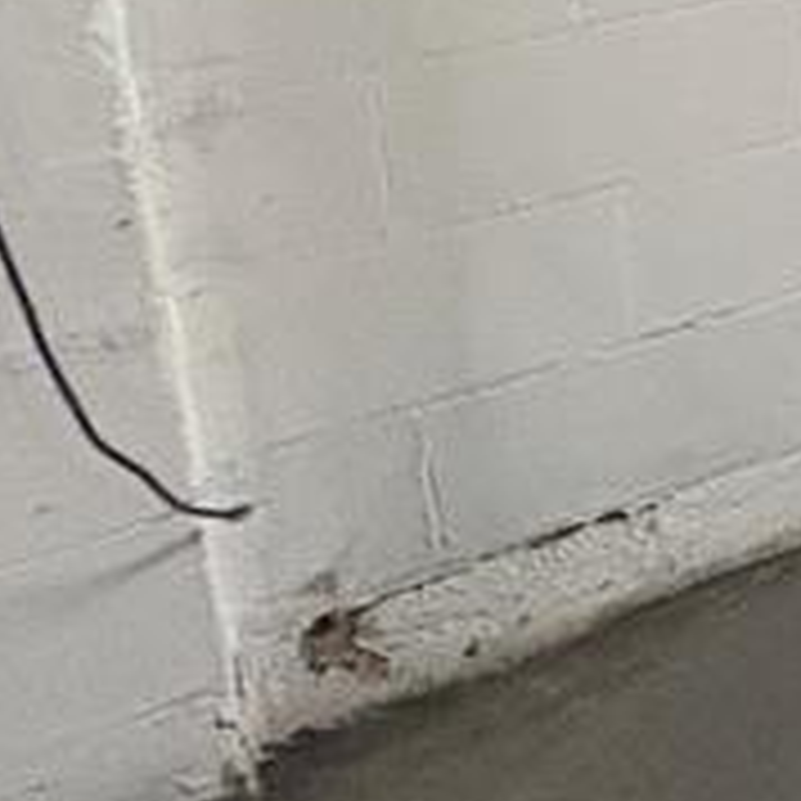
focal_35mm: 71
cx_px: 2115
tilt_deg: -0.9
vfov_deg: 21.1
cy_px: -351
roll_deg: +2.1
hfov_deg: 13.4
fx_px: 1859
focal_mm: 2.22
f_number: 2.2
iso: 400
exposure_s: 1/60
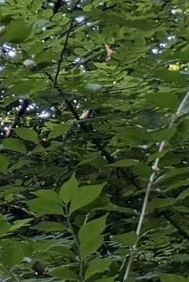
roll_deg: +0.2
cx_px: -1113
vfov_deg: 8.0
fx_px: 1854
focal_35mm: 236
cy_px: 713
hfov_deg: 4.1
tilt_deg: -2.4
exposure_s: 1/219
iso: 200
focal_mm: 6.76
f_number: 1.78
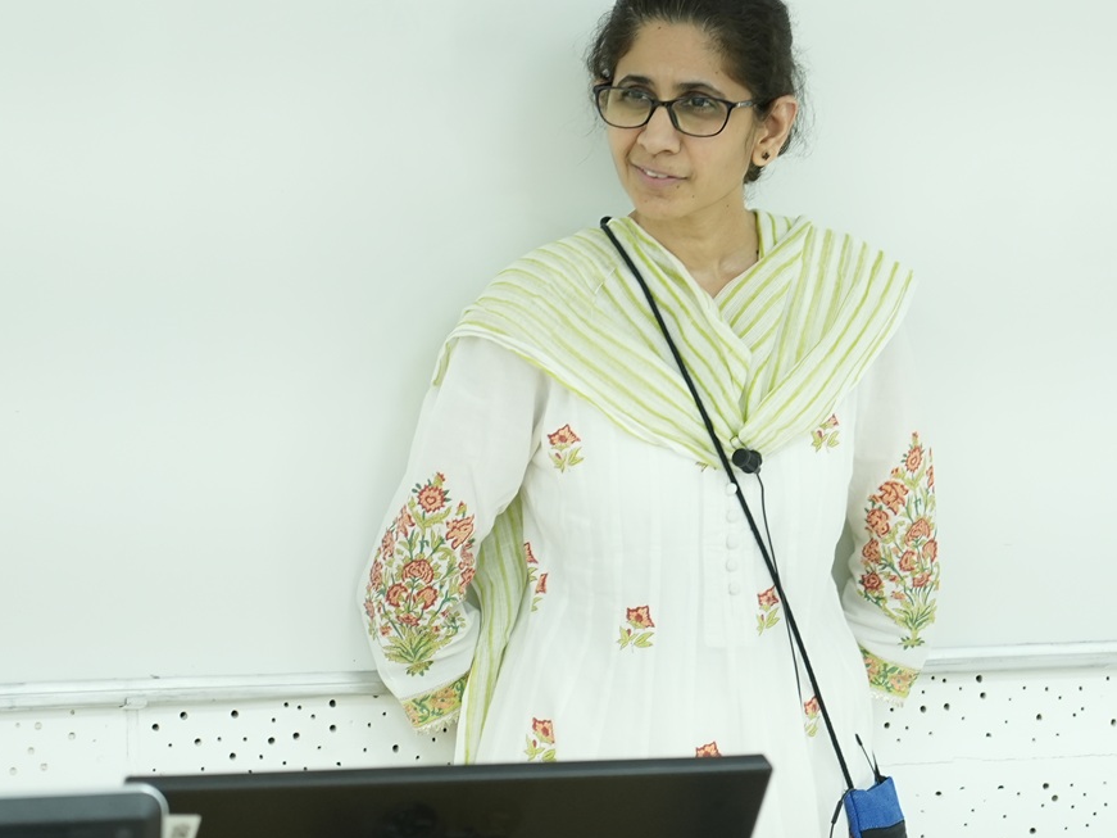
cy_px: 406
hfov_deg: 7.6
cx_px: 728
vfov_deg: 5.7
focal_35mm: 260
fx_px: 8389
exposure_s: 1/60
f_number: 4
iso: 800
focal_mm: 105
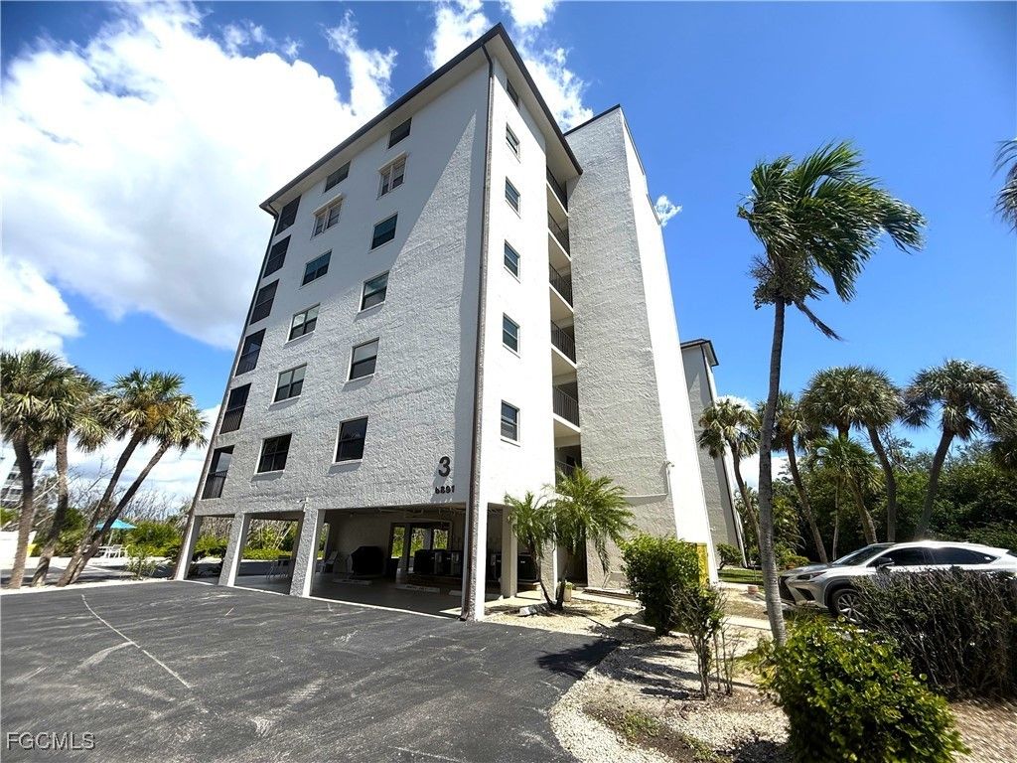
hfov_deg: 102.1
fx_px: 411
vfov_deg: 85.7
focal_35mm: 14
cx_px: 508
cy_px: 382
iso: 50
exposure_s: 1/2841
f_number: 2.2
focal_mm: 2.22
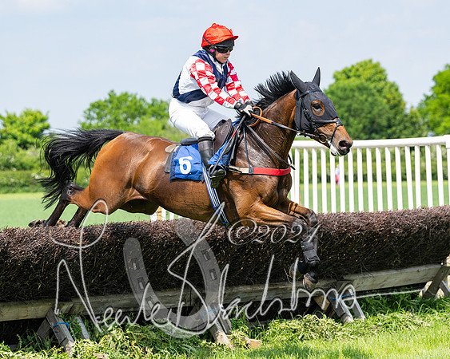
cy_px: 189
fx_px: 1947
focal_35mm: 146
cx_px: 195
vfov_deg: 10.6
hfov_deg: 13.2
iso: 400
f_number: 4
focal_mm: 105
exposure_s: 1/2000
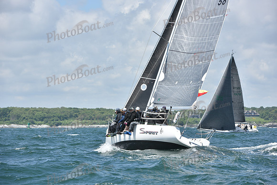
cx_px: 138
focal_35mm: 140
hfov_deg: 14.7
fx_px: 1077
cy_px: 92
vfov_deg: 9.8
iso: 250
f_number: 7.1
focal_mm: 140
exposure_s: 1/1250
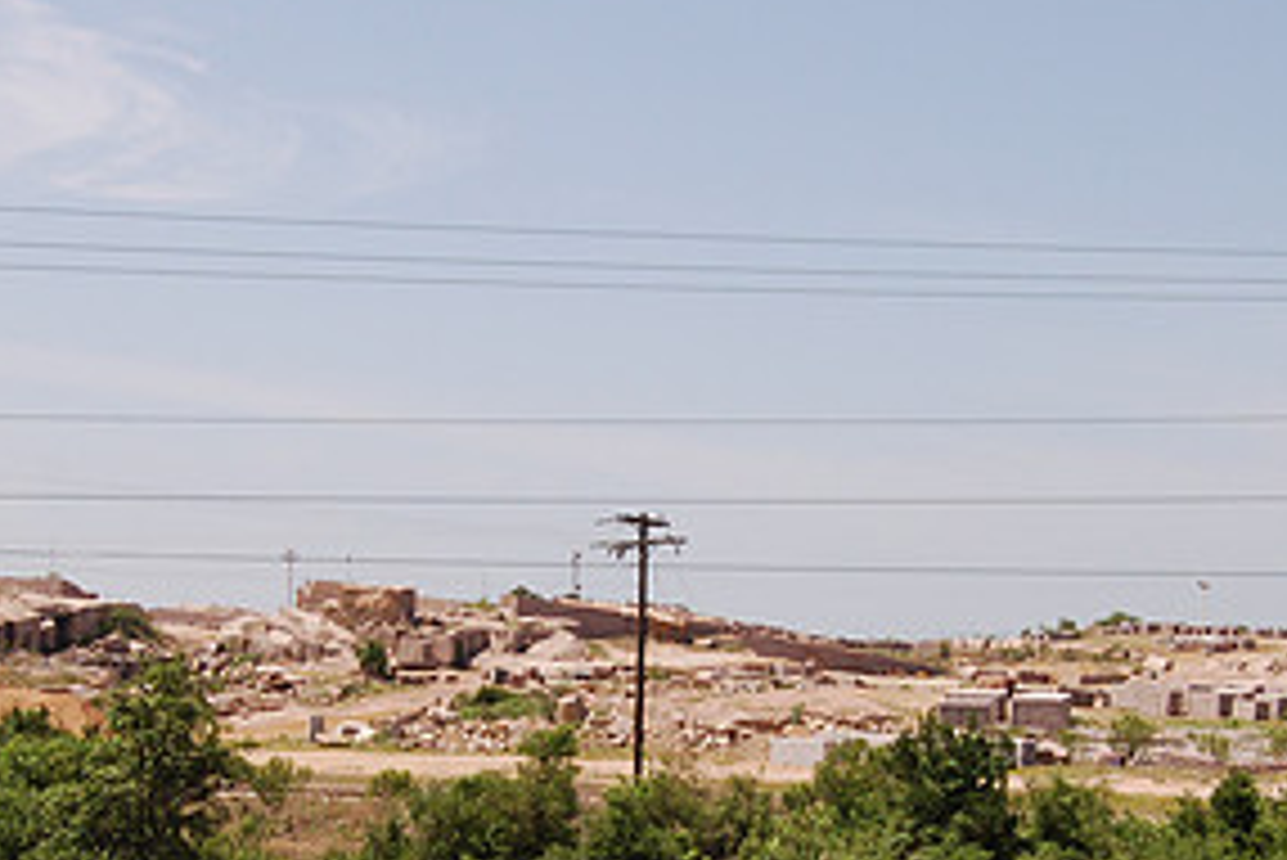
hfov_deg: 25.7
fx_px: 2826
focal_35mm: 79
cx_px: 598
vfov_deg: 17.2
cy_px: 693
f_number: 10
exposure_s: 1/400
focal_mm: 26
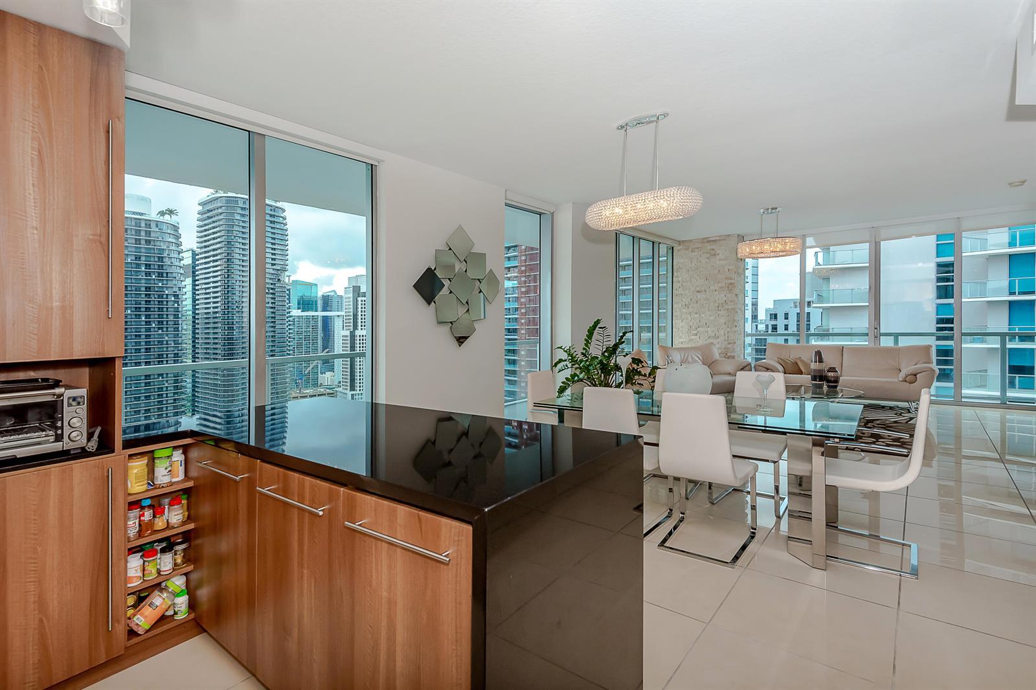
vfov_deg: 73.7
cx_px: 518
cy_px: 345
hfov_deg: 96.7
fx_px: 460
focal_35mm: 16
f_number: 8
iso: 400
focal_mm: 16
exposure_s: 1/250
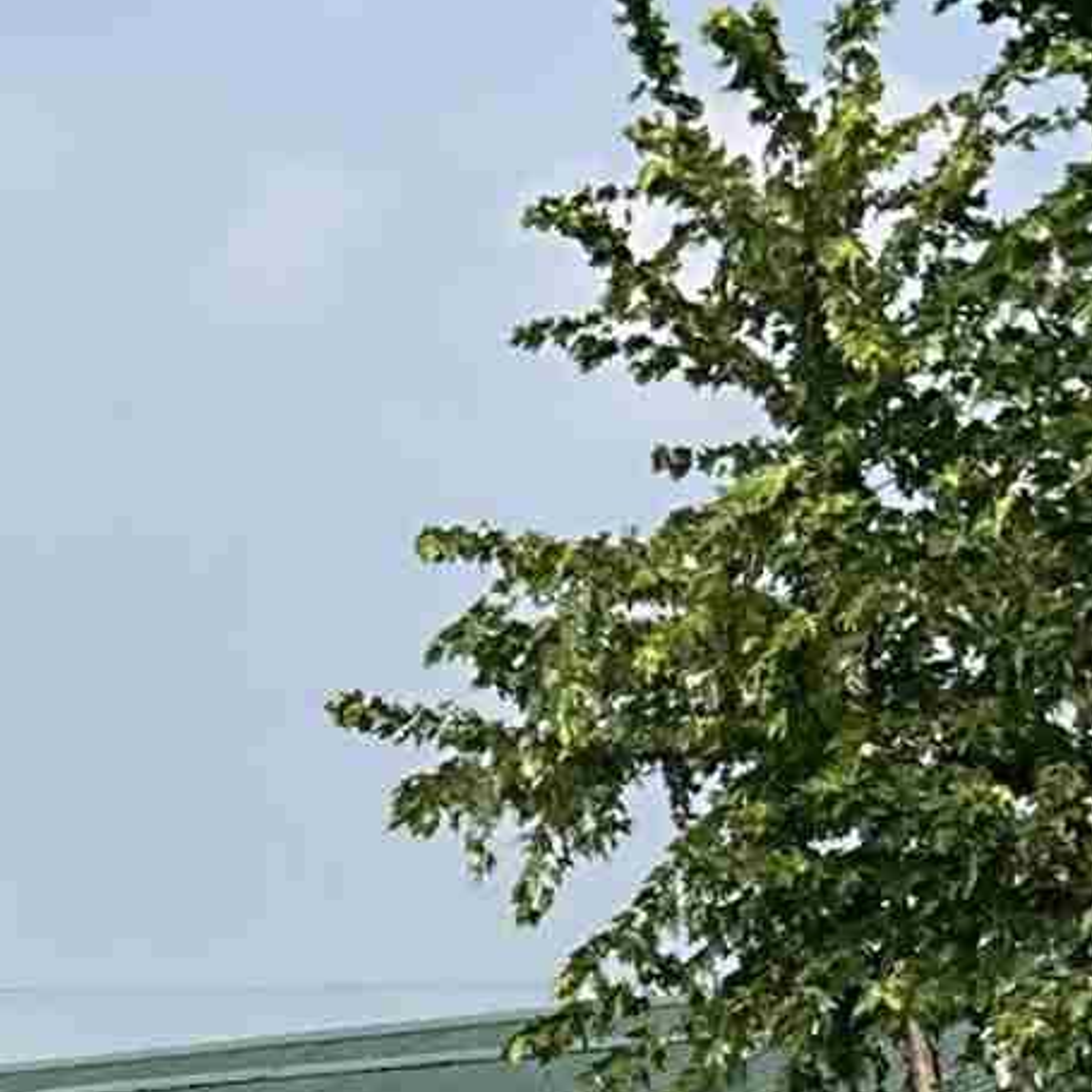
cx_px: -1231
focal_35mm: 173
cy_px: 1956
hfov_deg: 9.3
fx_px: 6174
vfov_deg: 9.6
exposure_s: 1/1912
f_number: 1.8
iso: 25
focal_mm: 3
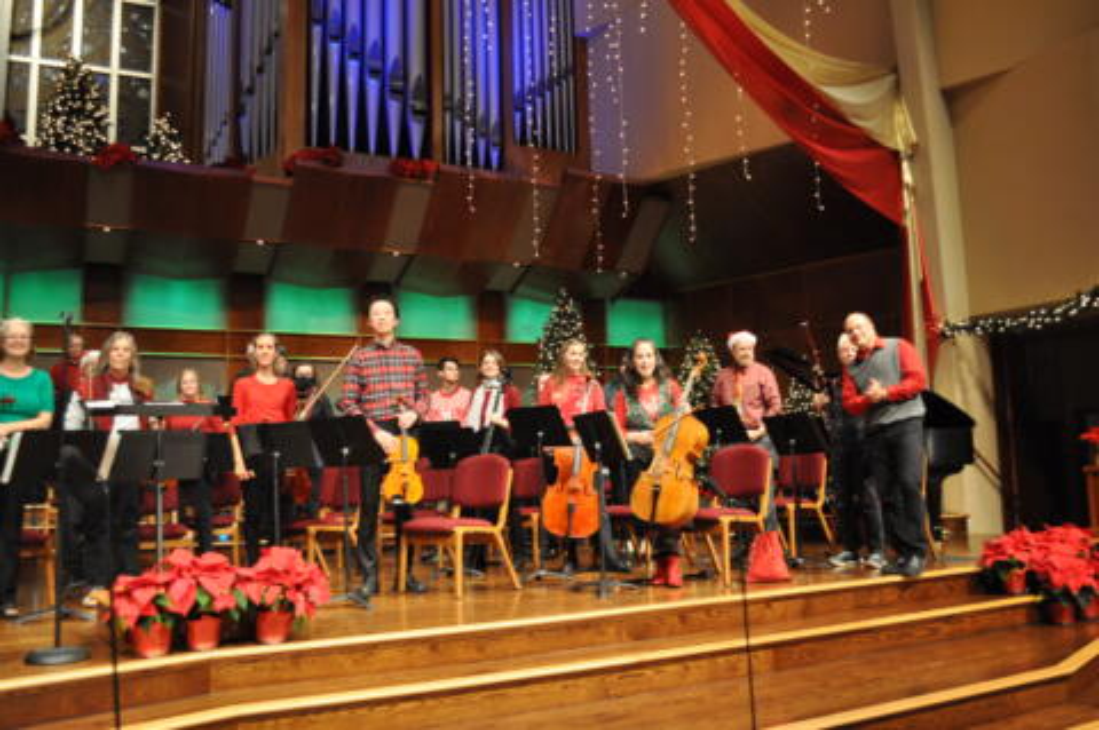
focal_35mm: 30
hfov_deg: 62.0
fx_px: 915
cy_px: 365
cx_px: 550
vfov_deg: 43.5
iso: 900
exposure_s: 1/30
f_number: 3.8
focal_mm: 20
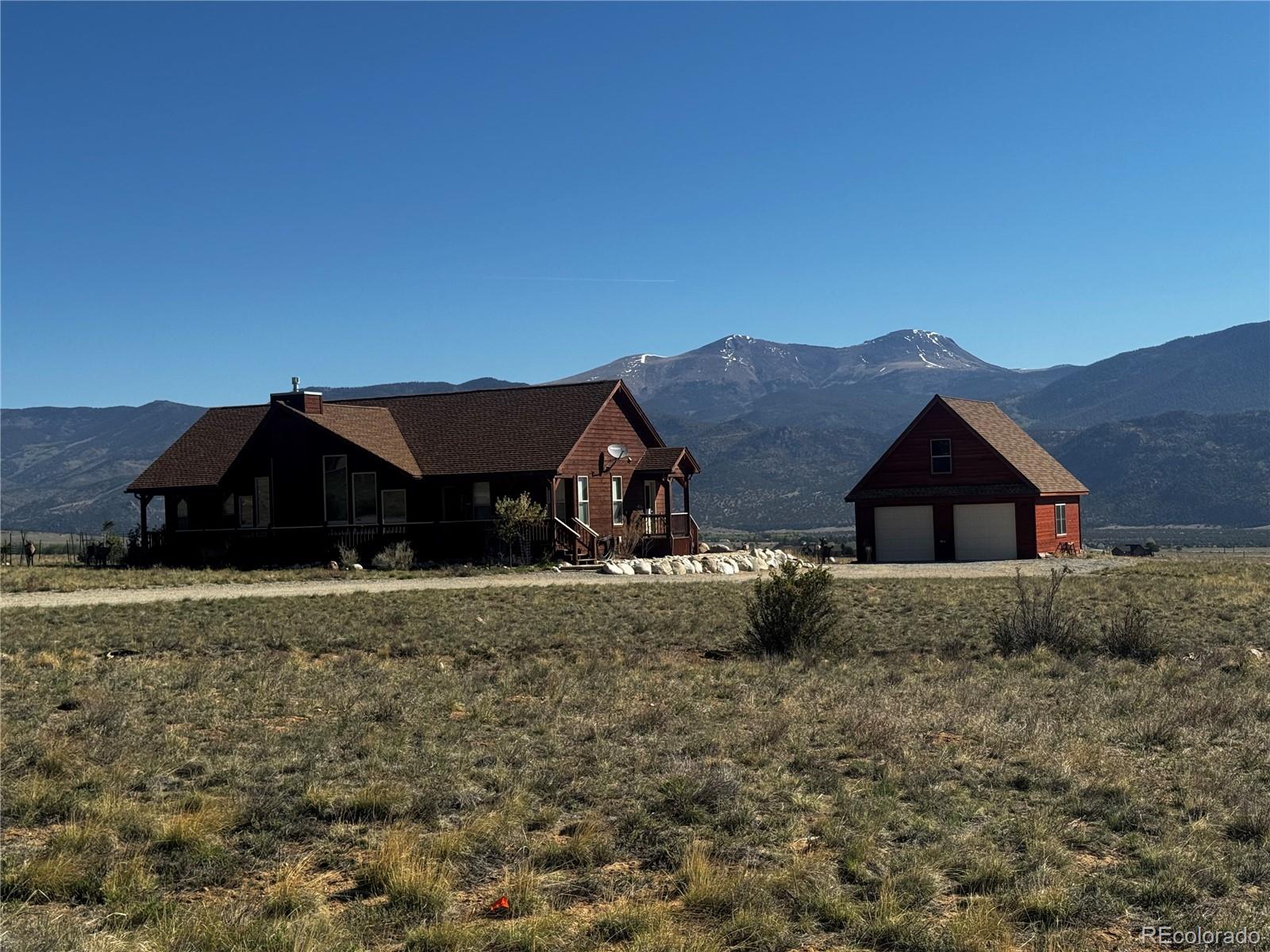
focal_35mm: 48
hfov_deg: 39.7
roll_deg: +2.0
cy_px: 476
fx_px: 1761
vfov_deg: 30.3
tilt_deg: -0.4
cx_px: 635
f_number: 1.78
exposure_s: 1/4975
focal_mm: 6.76
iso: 64
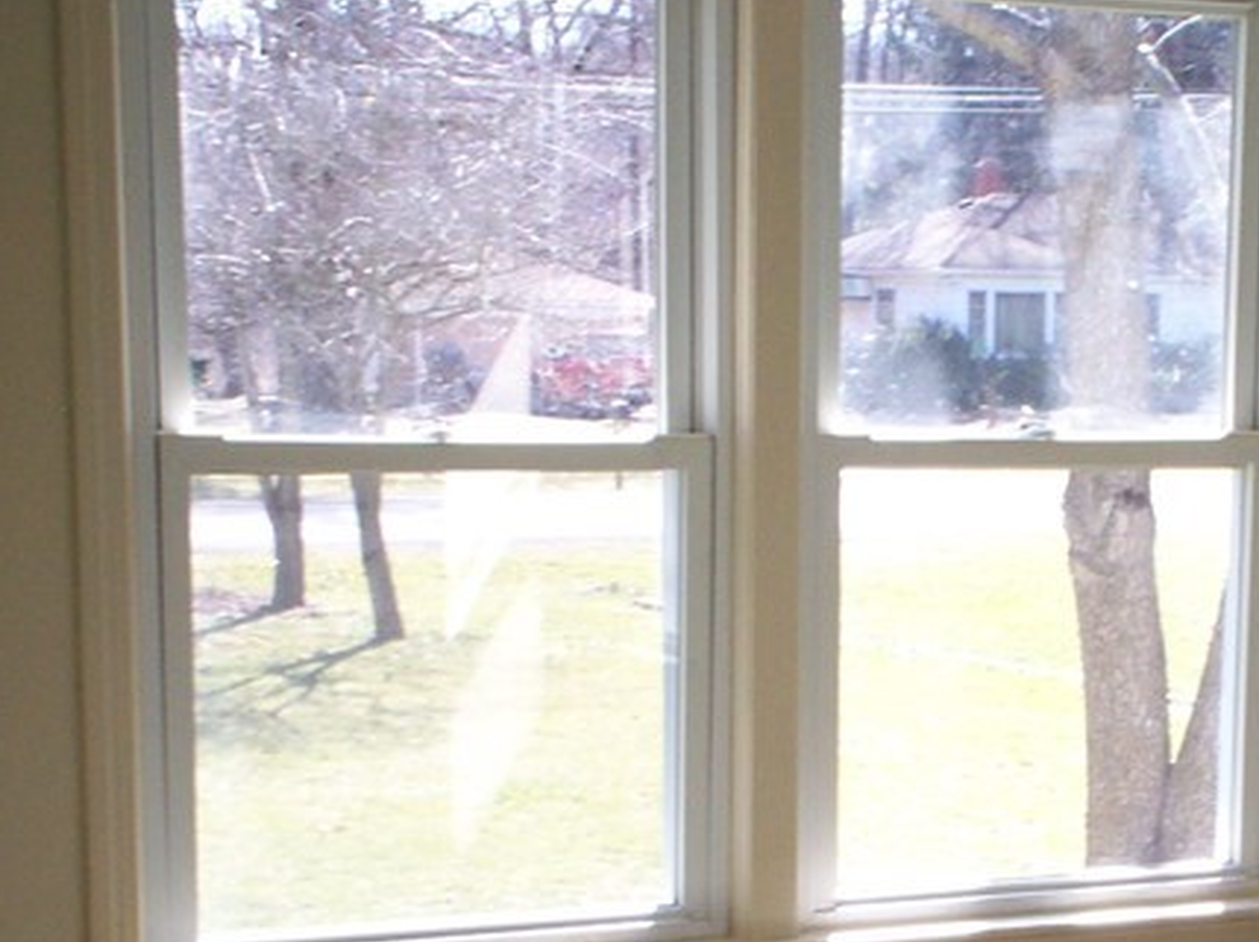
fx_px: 3125
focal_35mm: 86
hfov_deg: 22.5
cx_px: 1010
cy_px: 763
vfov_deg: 17.0
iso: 100
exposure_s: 1/72.3
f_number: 4.5
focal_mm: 6
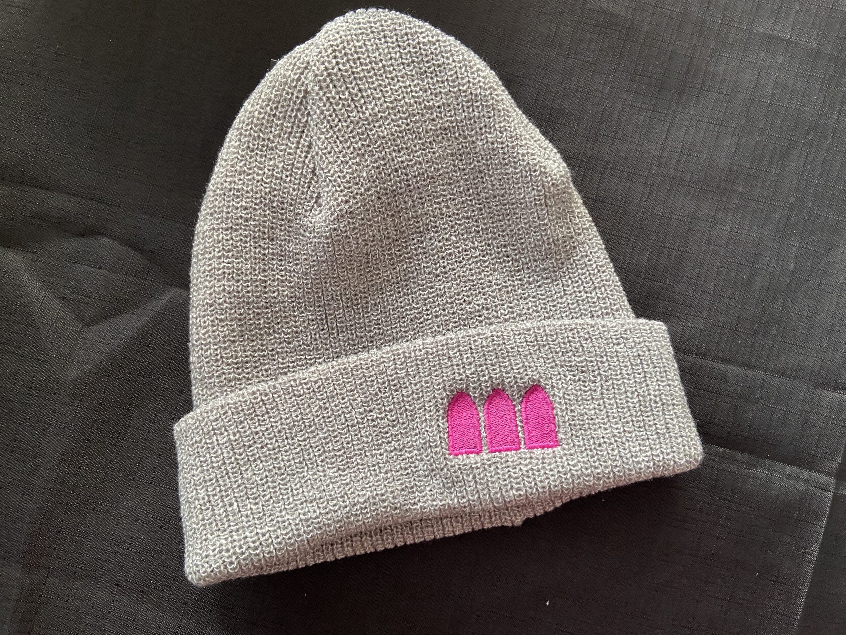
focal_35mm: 26
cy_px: 318
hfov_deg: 67.3
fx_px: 635
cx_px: 423
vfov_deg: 53.1
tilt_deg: -88.6
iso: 200
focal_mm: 4.25
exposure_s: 1/60
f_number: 1.8
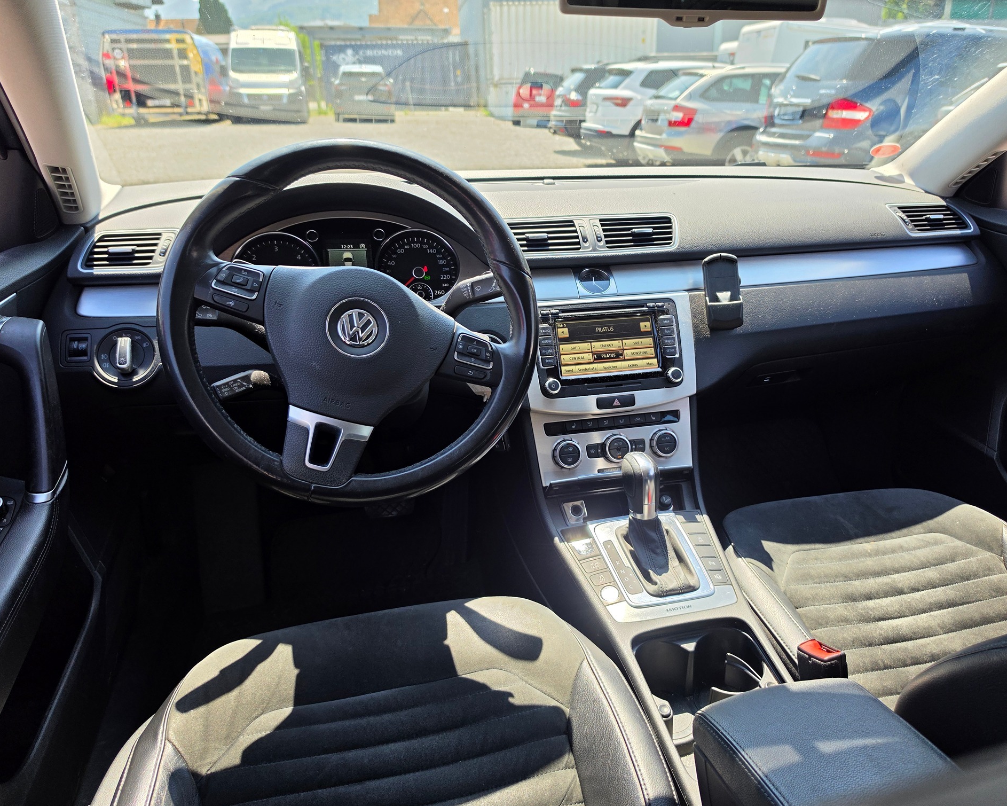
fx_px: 715
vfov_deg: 58.8
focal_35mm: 24
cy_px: 403
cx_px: 519
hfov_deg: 70.3
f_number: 1.4
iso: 64
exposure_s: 1/1962
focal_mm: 6.5
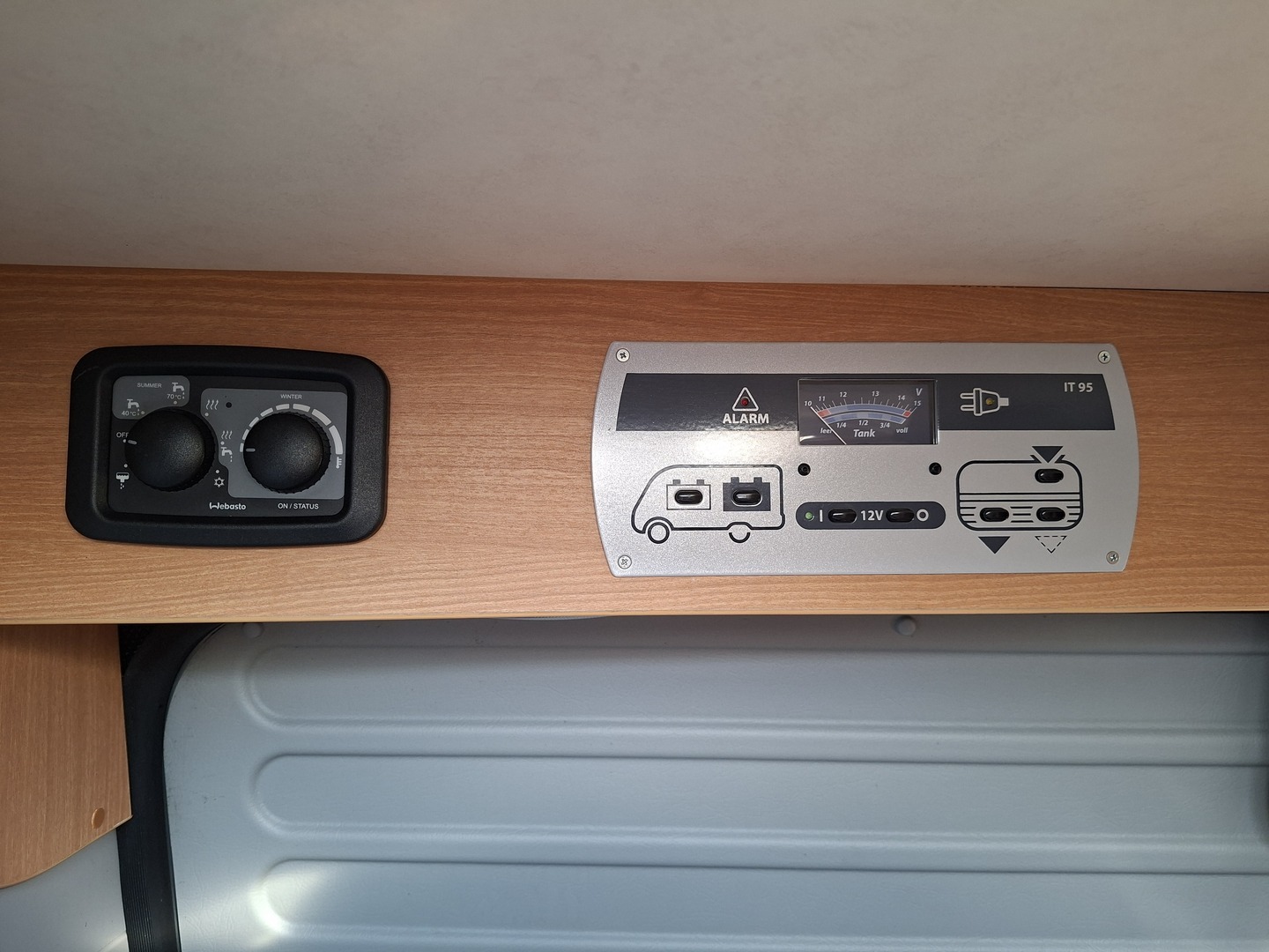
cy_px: 476
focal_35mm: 23
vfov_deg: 58.9
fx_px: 843
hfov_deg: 73.9
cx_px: 634
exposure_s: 1/50
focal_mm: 5.54
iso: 250
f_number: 1.8
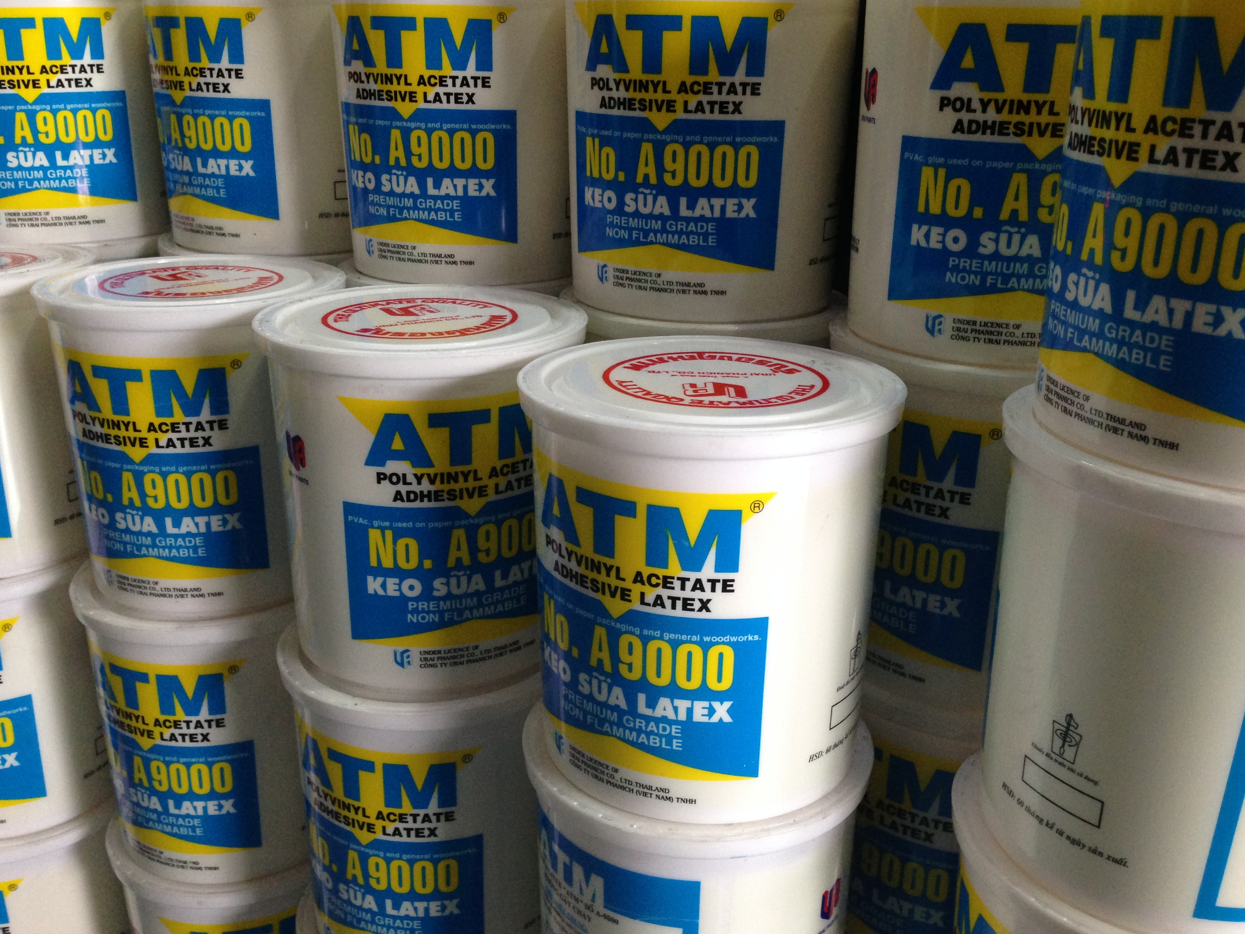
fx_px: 1223
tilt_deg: -19.7
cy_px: 458
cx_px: 634
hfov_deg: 54.0
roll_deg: -2.0
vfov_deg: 41.8
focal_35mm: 34
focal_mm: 4.12
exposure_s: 1/20
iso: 160
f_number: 2.4
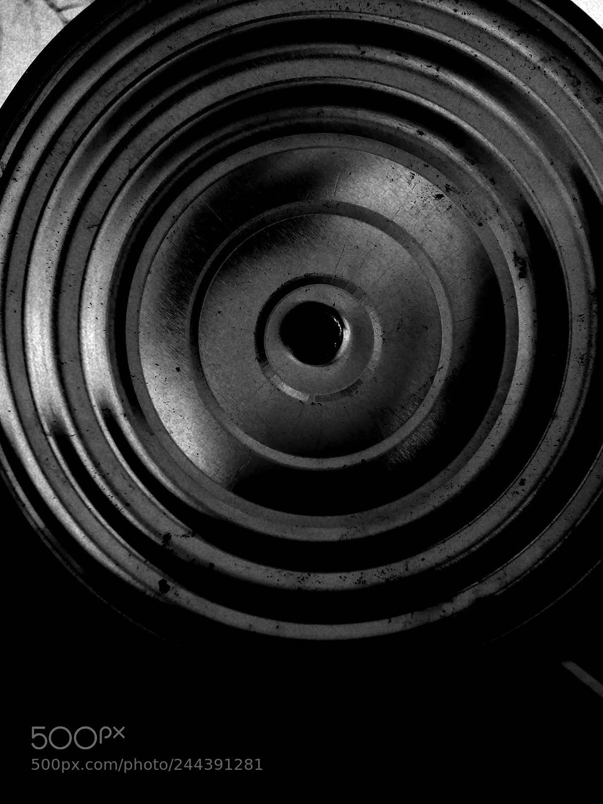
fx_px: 604
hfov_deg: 53.1
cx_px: 302
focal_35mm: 26
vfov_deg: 67.3
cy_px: 402
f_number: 2.2
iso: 50
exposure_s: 1/655
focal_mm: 3.83
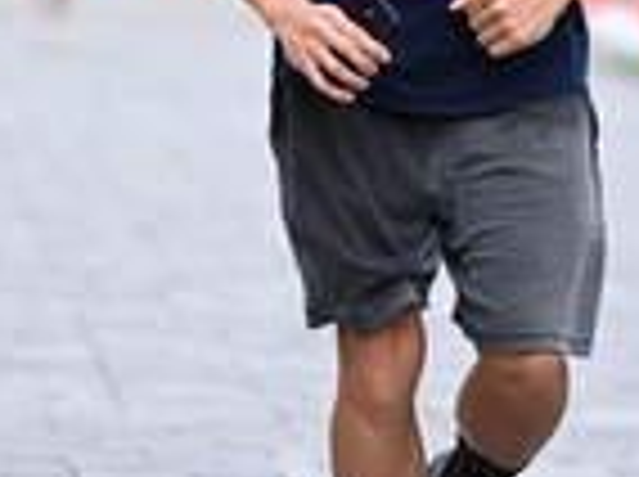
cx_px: 371
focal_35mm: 504
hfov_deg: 3.9
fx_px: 9288
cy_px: -342
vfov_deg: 2.9
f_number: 2.8
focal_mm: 135
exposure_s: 1/1600
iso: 640
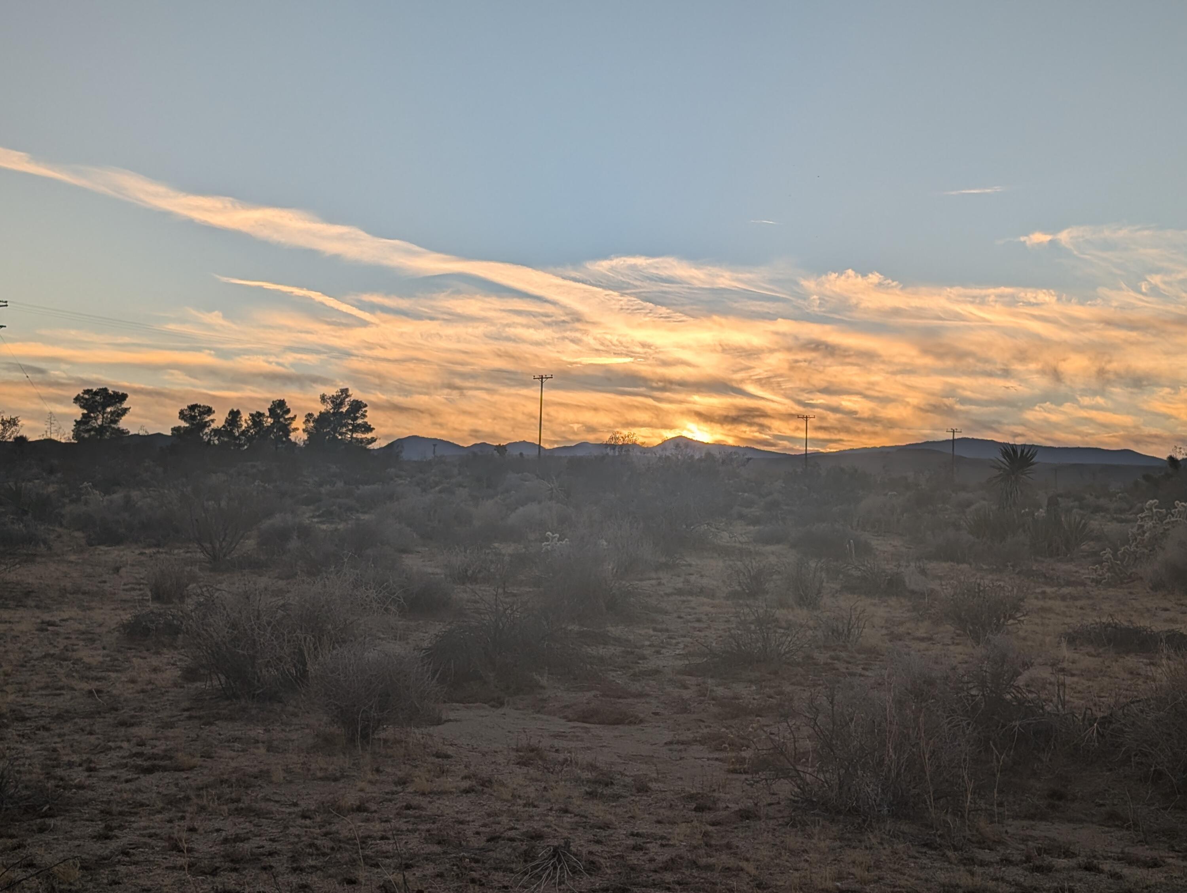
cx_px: 594
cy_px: 446
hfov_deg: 38.9
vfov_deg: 29.7
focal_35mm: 49
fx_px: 1682
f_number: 1.68
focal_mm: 6.9
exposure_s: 1/2370
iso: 22
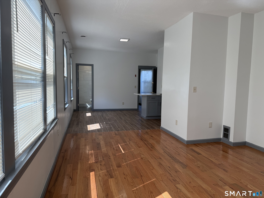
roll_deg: -1.3
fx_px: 183
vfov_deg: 56.8
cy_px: 99
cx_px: 132
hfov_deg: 71.6
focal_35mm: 24
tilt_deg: -4.3
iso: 100
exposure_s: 1/488
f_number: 1.78
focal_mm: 6.76
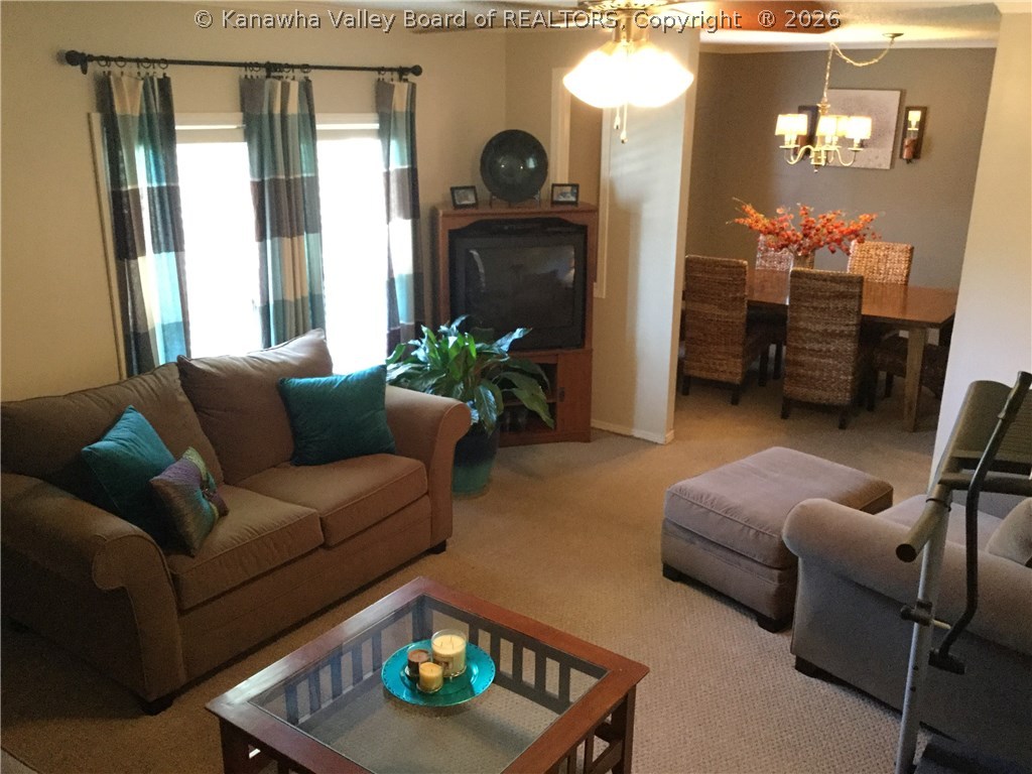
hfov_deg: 58.4
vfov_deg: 45.4
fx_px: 924
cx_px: 516
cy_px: 387
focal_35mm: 31
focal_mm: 3.3
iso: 250
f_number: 2.4
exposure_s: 1/15
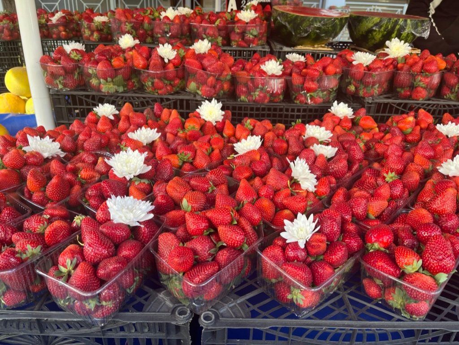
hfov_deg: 67.3
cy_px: 172
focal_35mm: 26
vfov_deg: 53.1
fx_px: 345
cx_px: 230
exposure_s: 1/122
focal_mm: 5.1
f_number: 1.6
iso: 50
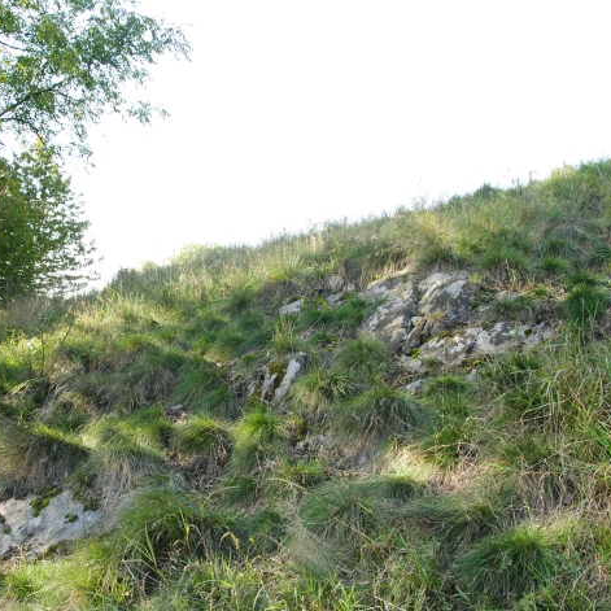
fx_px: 779
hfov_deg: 42.8
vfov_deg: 42.7
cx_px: 297
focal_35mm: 39
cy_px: 346
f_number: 8
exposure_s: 1/60
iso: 400
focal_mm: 18
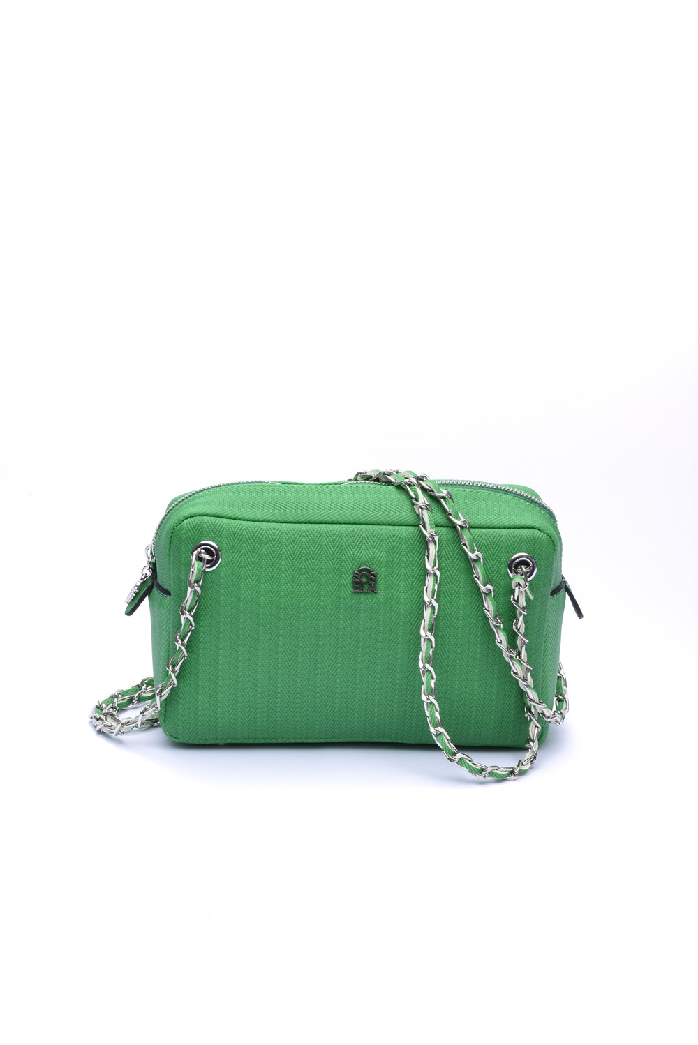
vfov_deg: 23.9
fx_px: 2470
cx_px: 349
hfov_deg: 16.1
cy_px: 522
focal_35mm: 85
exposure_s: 1/160
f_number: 20
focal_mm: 85
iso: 100
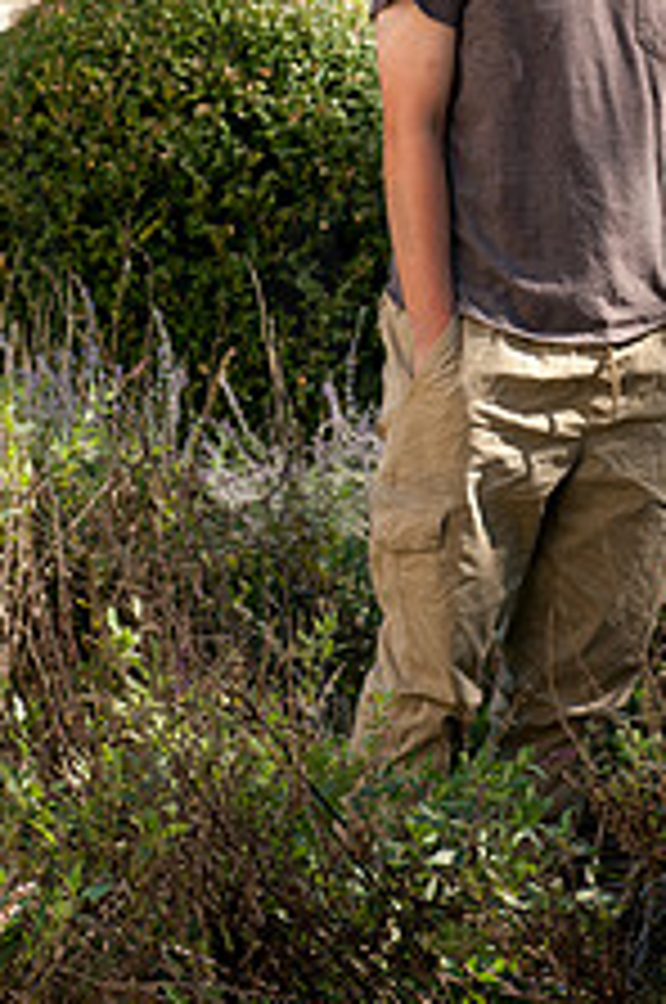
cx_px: 565
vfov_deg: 14.4
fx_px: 3925
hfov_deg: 9.7
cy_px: 54
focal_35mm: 141
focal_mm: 70
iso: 160
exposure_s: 1/250
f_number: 5.6
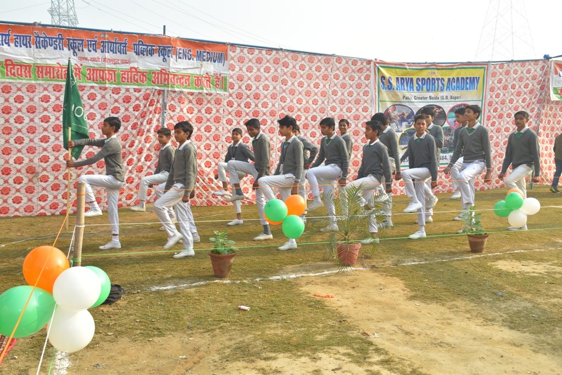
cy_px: 188
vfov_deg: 38.4
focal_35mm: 34
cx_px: 281
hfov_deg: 55.1
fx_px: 539
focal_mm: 23
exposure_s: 1/160
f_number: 7.1
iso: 160
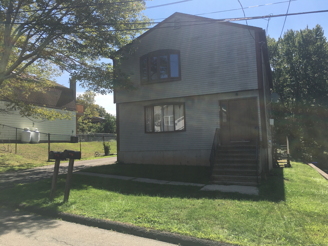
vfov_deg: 48.2
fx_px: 275
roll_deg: +0.9
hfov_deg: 61.7
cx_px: 164
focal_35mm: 29
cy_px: 123
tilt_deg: +8.0
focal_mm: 4.15
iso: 25
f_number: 2.2
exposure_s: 1/1183
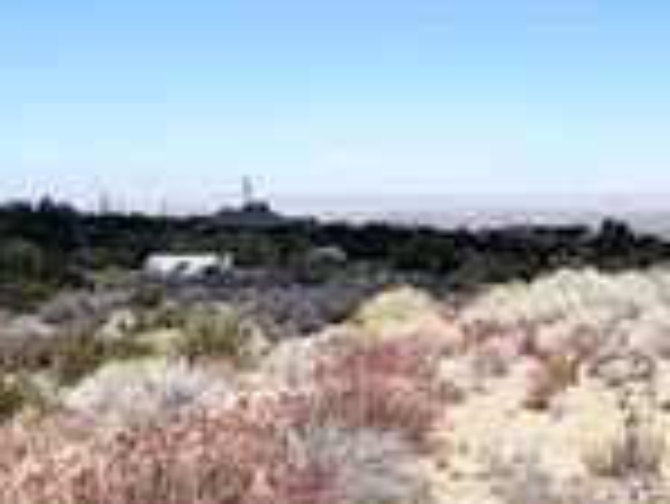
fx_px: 1162
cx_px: 598
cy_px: 68
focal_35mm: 60
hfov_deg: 30.8
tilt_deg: +5.3
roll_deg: -0.2
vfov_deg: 23.9
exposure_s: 1/1033
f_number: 2.2
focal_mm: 2.22
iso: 20
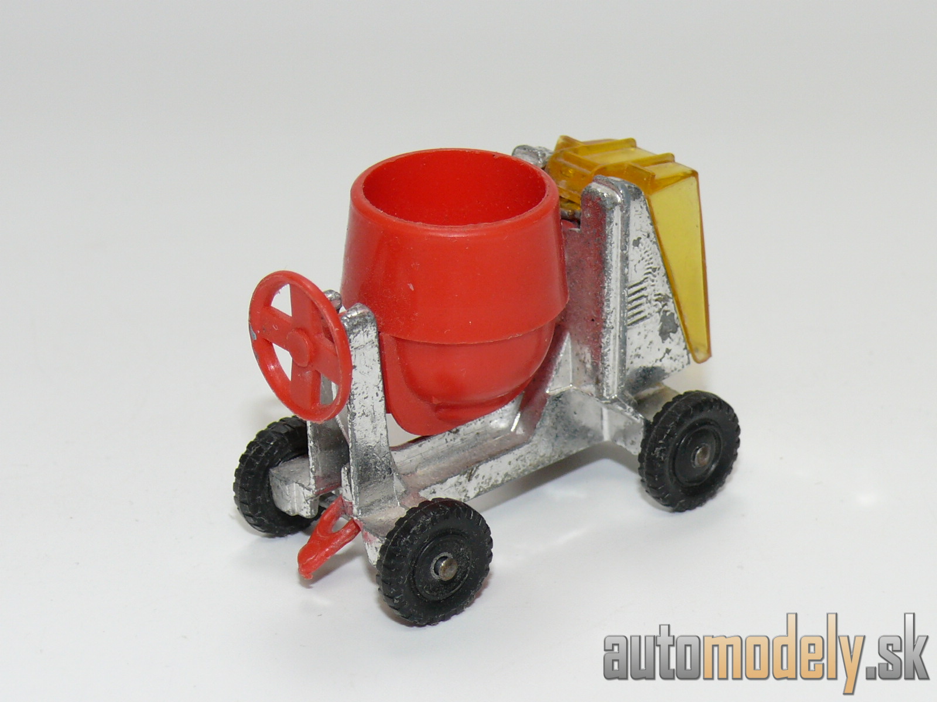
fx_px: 2842
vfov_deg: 14.1
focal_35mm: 105
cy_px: 351
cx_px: 468
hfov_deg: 18.7
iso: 100
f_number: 4
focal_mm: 13.7
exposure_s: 1/30
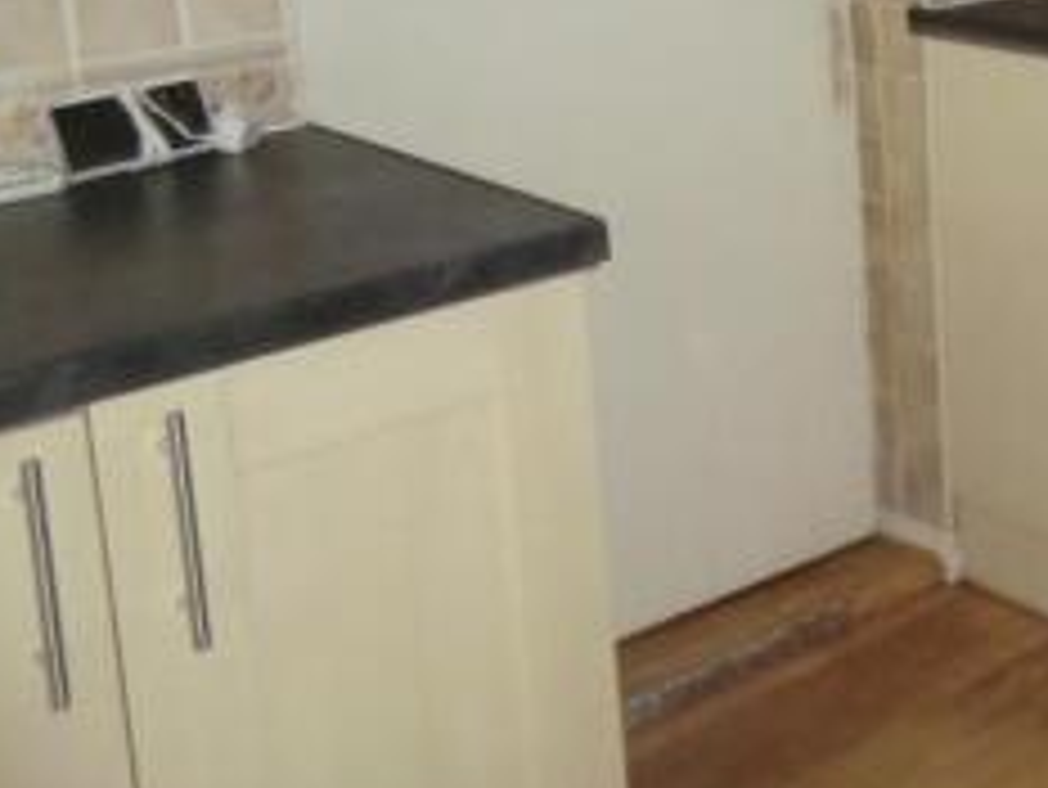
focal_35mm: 60
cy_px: 20
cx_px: 1293
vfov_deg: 23.5
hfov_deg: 27.8
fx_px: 1817
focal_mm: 4.3
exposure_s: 1/60
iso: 400
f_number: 3.2
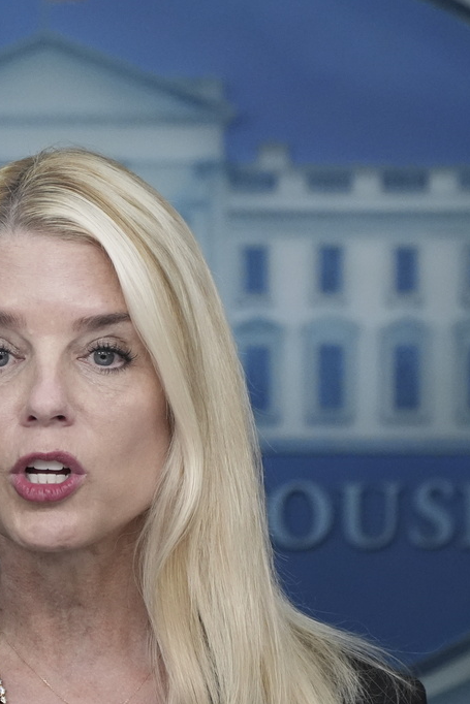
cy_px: 351
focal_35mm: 709
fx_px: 13876
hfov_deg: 1.9
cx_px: 37
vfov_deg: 2.9
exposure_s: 1/400
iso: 4000
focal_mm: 315
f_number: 5.6
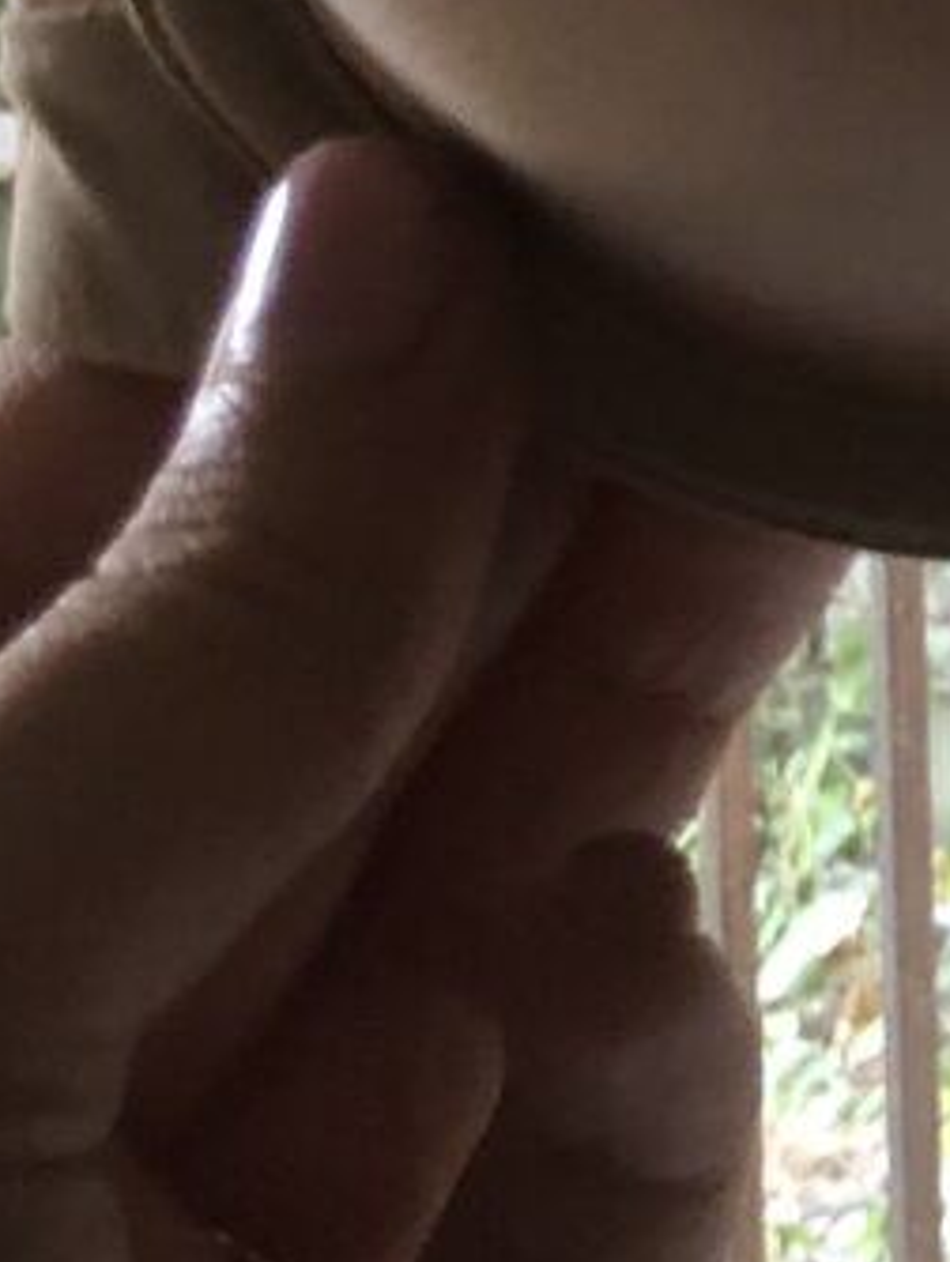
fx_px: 6245
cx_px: 2134
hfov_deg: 8.1
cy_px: -1315
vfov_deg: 10.5
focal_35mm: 171
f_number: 1.8
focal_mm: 3.99
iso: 40
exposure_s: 1/24
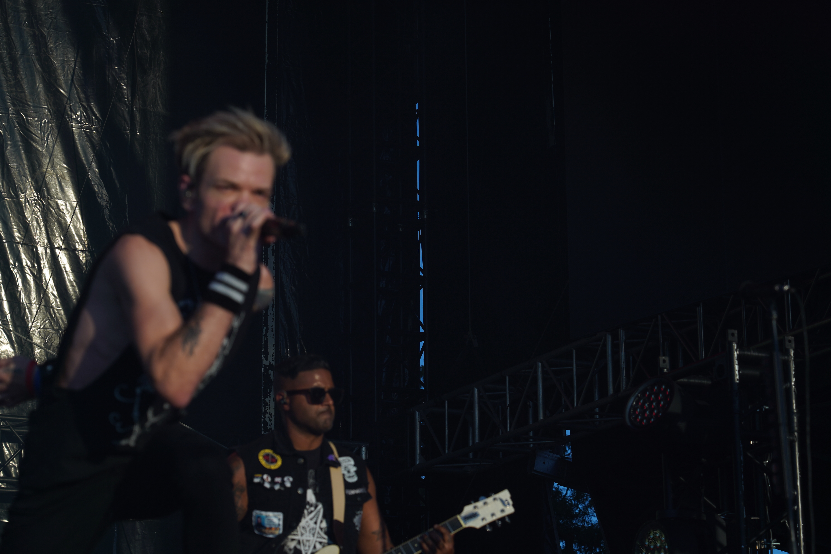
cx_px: 416
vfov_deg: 13.0
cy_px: 277
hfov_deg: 19.5
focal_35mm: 105
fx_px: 2424
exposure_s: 1/400
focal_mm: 105
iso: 100
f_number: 7.1
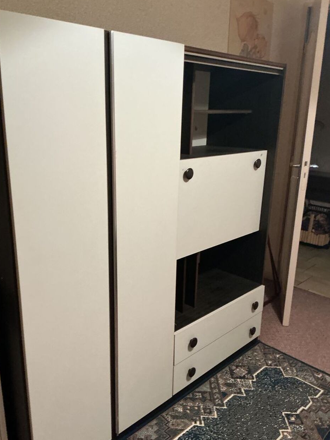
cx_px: 155
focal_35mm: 31
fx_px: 394
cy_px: 231
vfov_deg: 58.3
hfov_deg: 45.4
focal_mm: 3
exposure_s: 1/40
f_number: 1.8
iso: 200
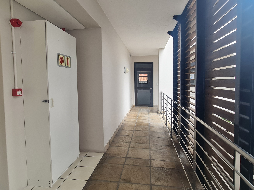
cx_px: 125
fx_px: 139
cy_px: 89
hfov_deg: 84.7
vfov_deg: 68.6
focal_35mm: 19
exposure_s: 1/163
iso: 50
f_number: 2.2
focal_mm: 2.2
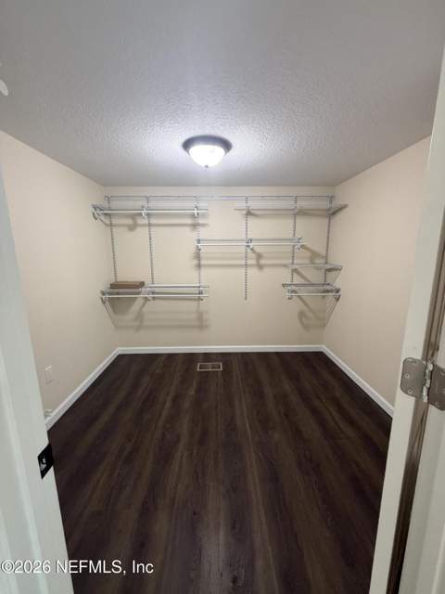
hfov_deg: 85.7
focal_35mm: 14
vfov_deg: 102.1
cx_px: 222
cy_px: 297
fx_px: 240
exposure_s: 1/60
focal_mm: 2.22
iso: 320
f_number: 2.2
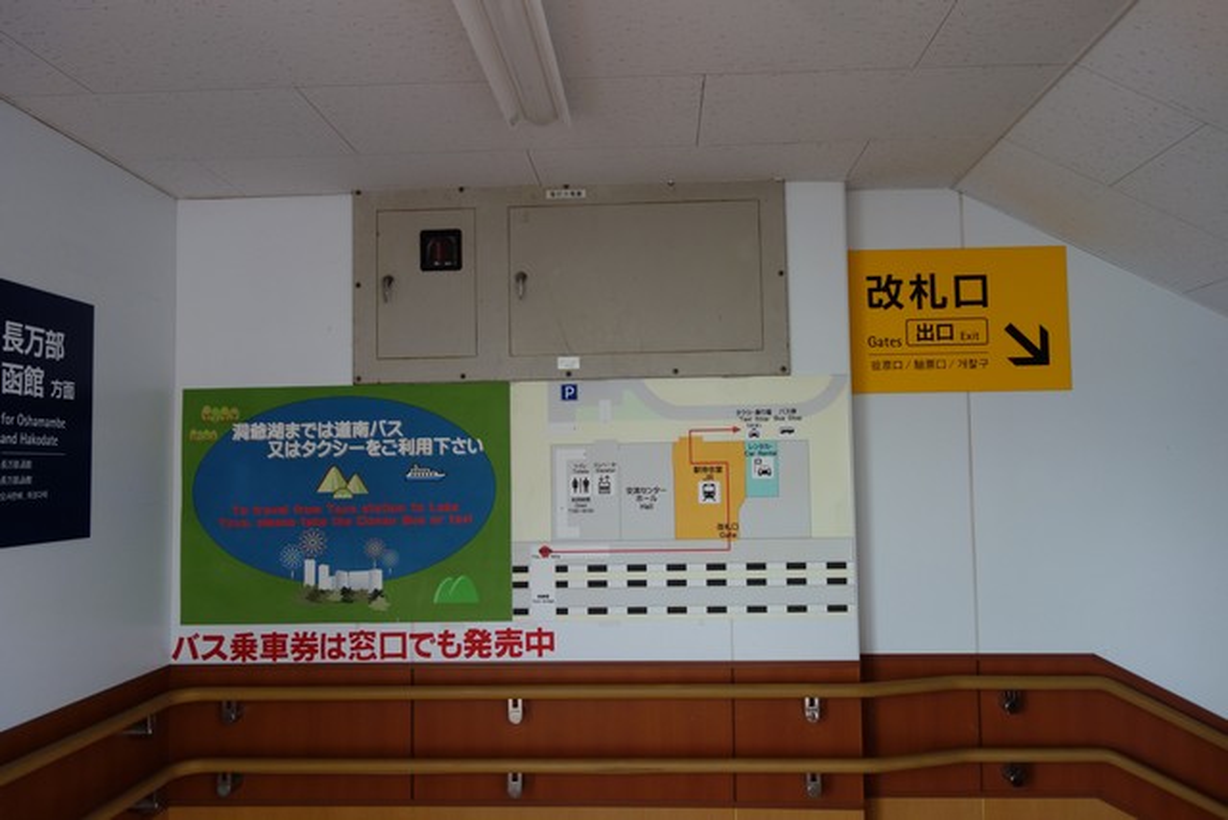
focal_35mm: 28
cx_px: 614
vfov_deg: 46.4
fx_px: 955
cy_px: 410
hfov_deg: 65.5
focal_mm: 10.4
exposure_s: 1/80
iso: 125
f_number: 1.8
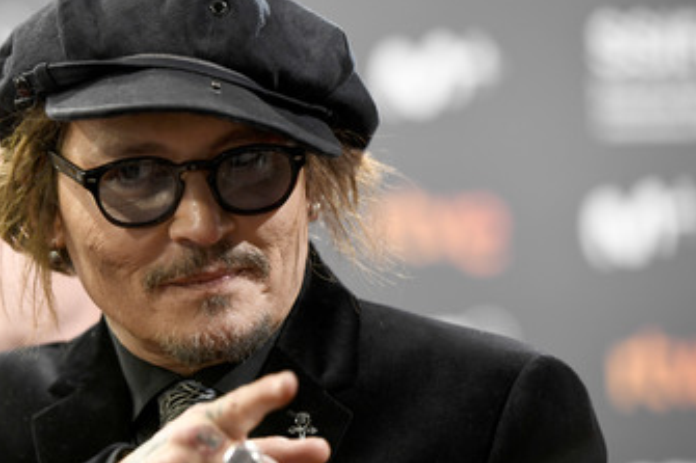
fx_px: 4290
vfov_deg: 6.2
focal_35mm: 222
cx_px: 242
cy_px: 284
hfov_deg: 9.3
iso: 1600
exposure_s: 1/400
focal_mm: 165
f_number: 4
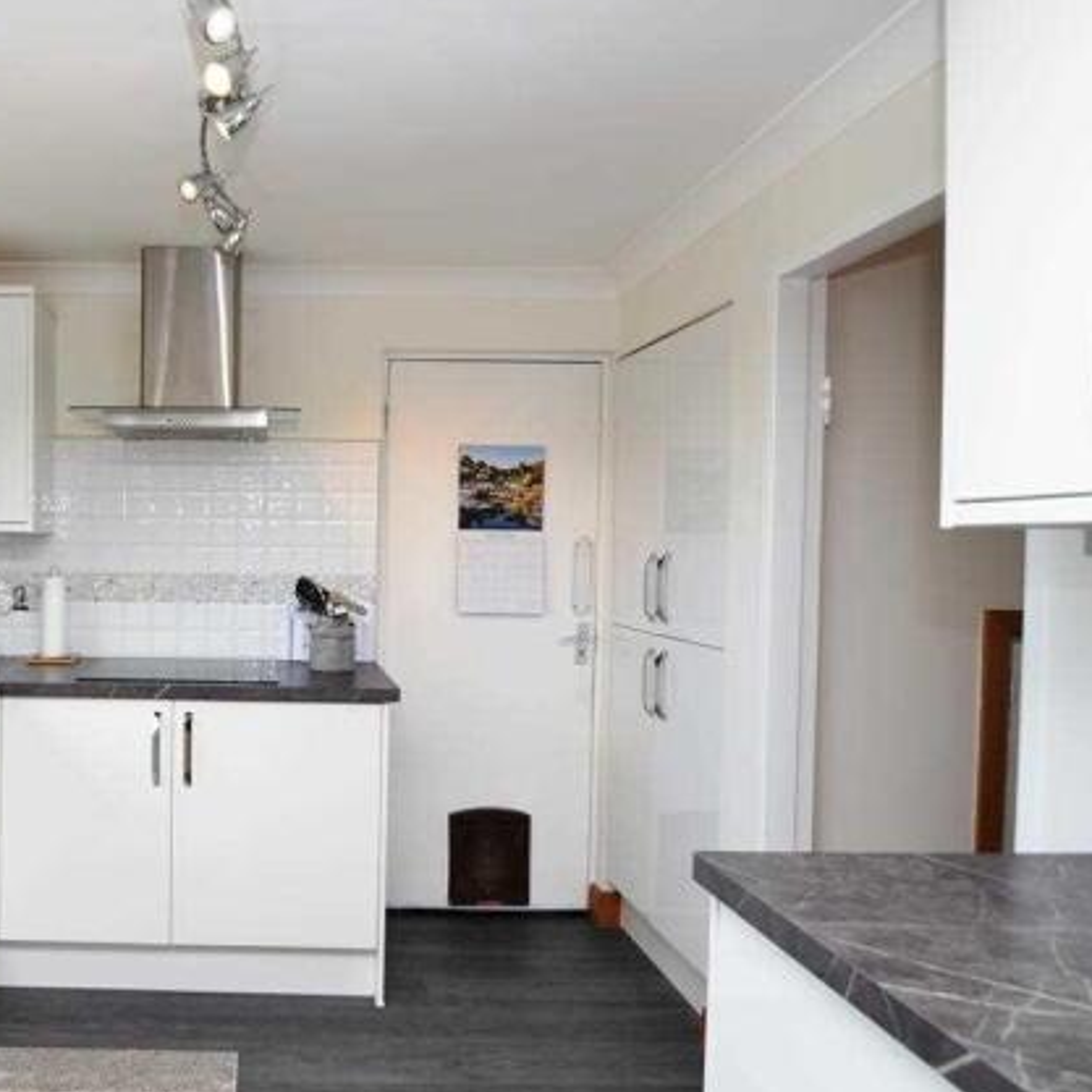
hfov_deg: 60.5
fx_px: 857
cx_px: 238
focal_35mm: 24
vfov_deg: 65.0
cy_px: 545
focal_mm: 12
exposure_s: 1/100
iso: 200
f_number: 5
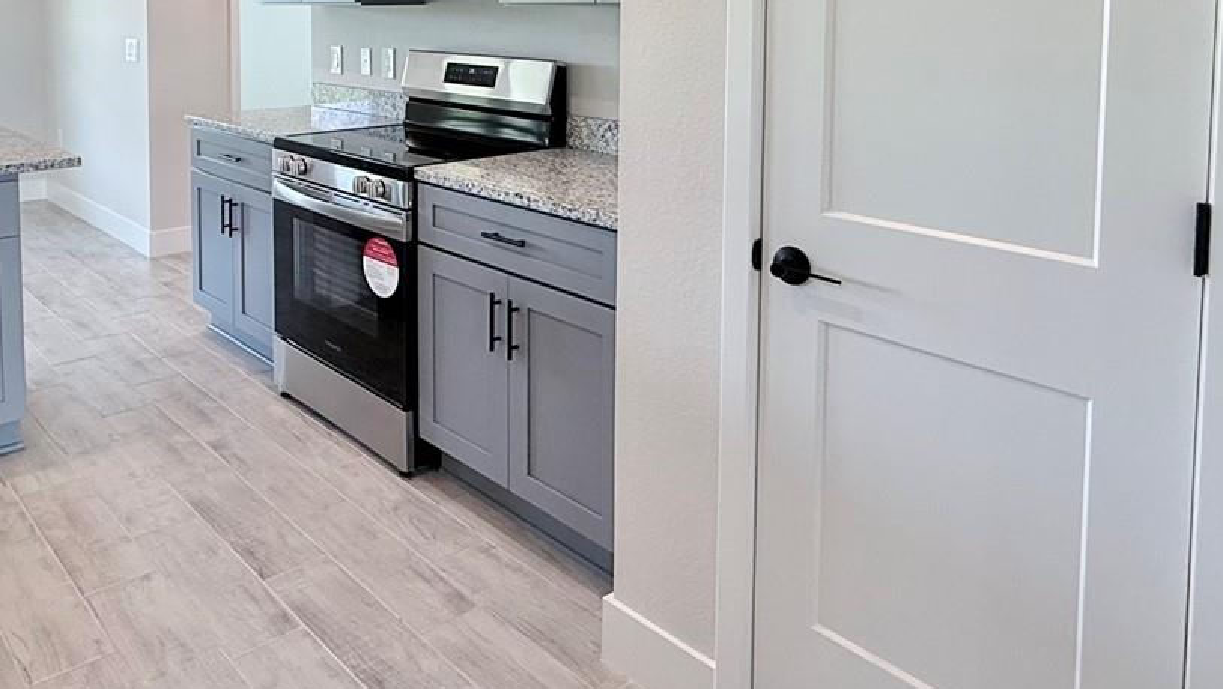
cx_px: 385
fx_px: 973
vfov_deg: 36.4
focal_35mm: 30
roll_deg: +0.2
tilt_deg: -3.2
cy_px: 57
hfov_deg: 62.3
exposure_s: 1/120
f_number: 2.2
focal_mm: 2.22
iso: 125
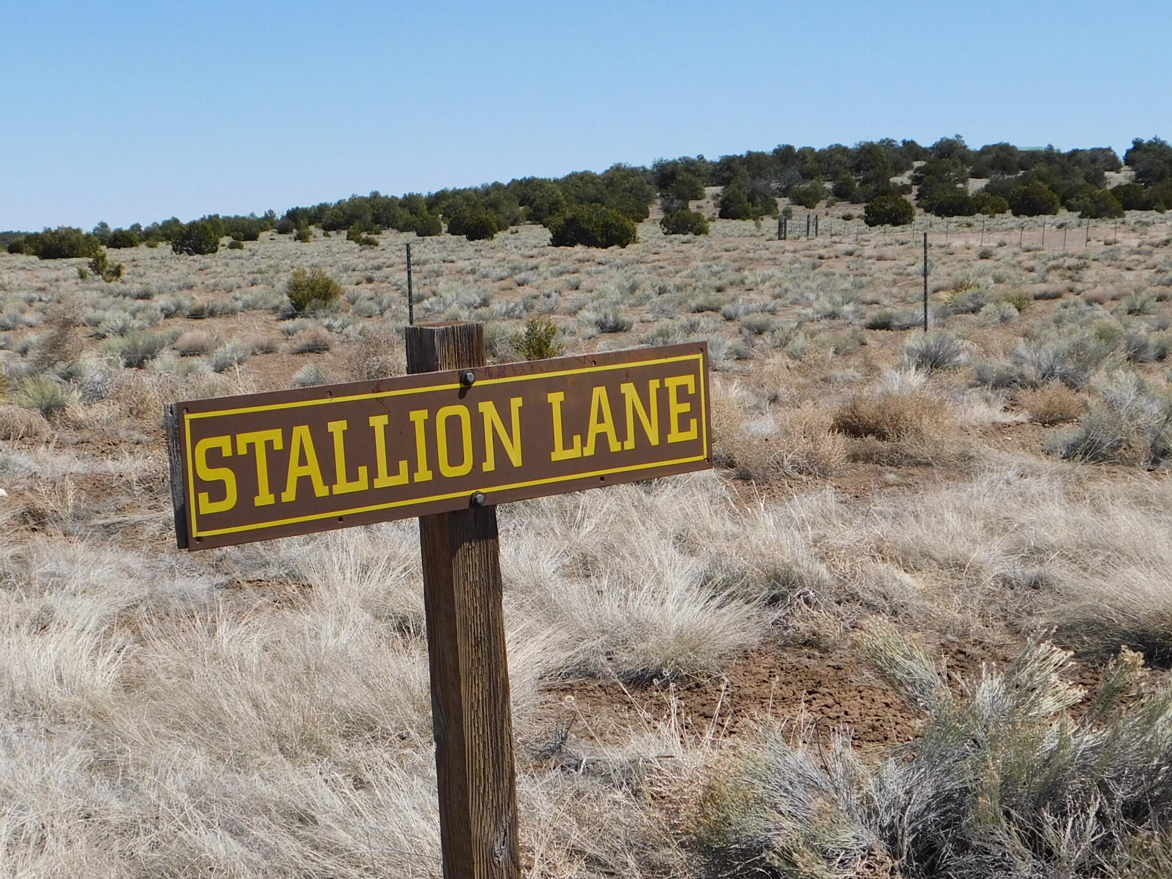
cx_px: 456
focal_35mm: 65
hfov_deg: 29.7
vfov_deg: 22.6
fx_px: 2201
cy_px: 479
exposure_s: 1/400
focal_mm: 7.1
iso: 125
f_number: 7.2
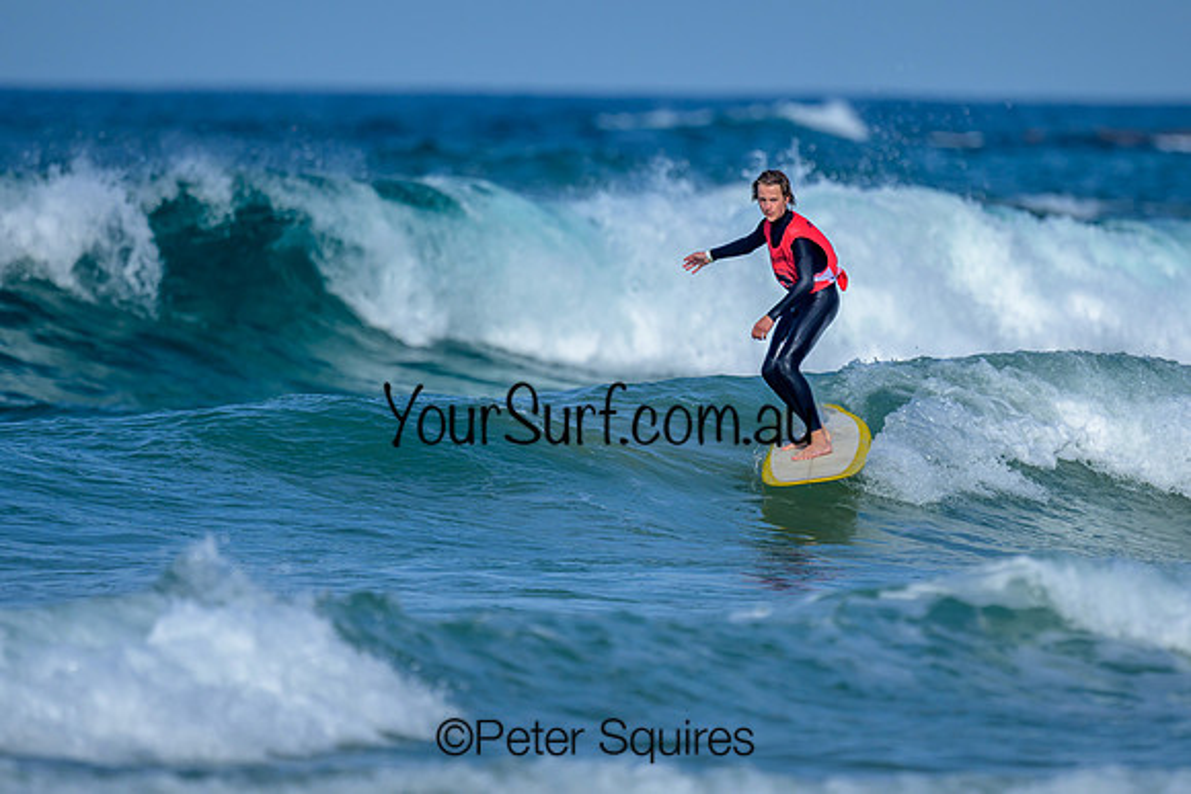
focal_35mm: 1100
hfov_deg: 1.9
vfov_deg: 1.3
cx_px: 674
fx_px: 36398
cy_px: 397
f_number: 6.3
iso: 180
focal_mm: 800
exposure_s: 1/2000
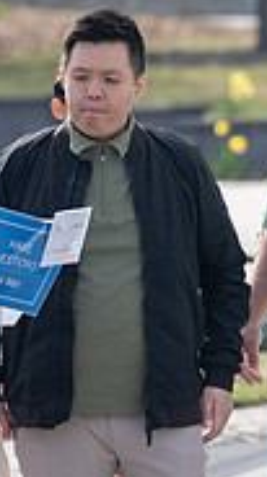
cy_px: 225
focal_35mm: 745
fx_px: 9411
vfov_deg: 2.9
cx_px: 650
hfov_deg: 1.6
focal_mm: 200
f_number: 4
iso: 50
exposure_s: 1/320
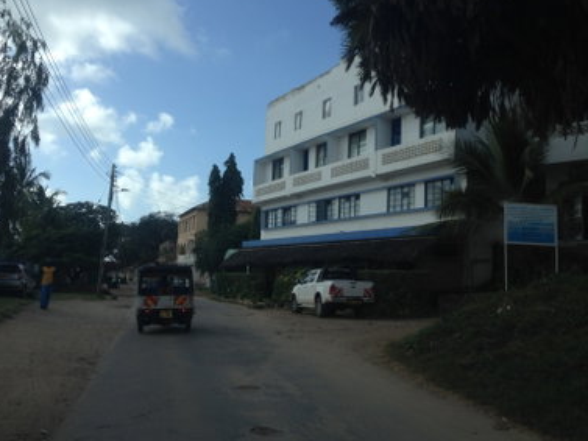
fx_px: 595
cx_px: 278
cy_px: 226
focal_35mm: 35
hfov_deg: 52.6
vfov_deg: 40.7
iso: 50
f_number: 2.4
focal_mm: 4.12
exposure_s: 1/1261
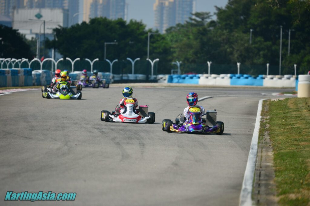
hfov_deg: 6.9
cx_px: 155
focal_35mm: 300
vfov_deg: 4.6
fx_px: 2581
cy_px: 103
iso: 100
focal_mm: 300
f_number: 4.5
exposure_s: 1/800
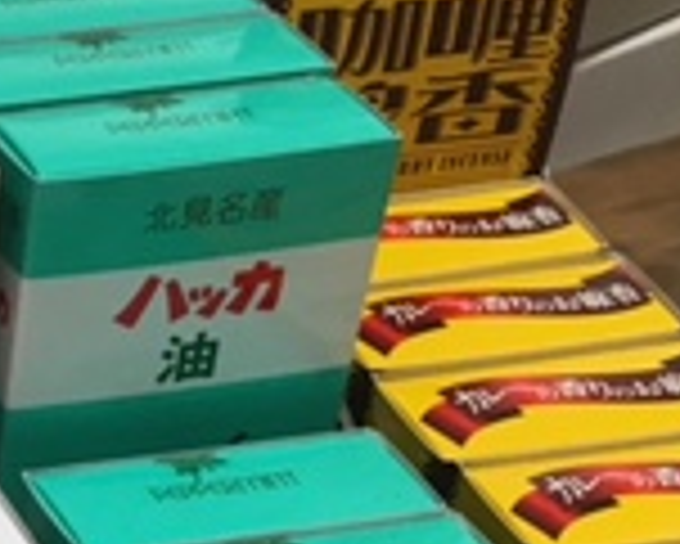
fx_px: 2417
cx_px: -648
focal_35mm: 120
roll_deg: +0.8
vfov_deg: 12.7
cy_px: 566
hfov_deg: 13.8
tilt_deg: -39.8
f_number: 2.2
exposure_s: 1/30
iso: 32
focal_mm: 4.15
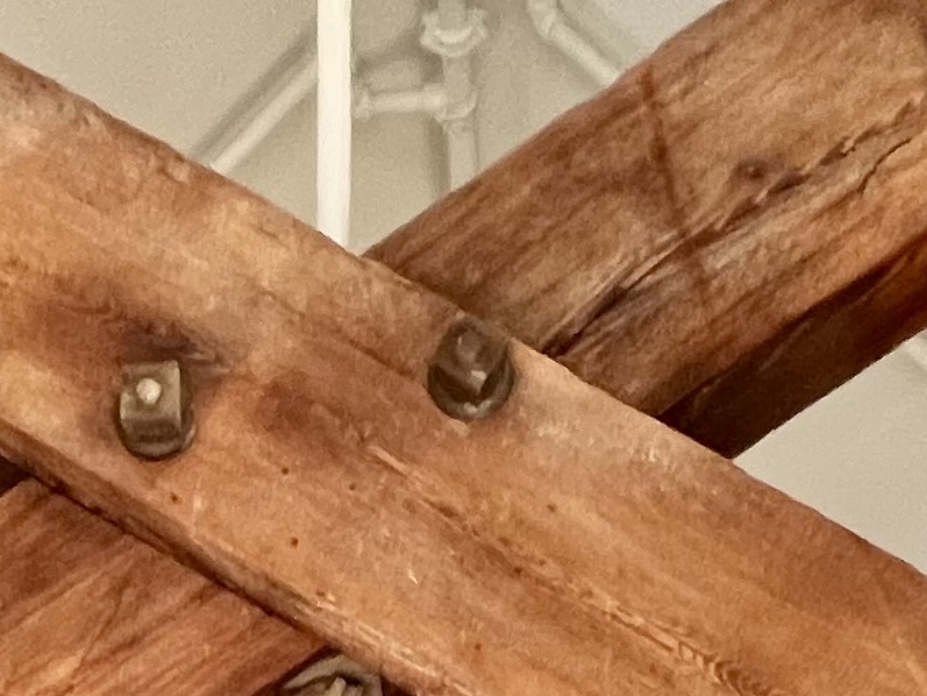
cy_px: 1983
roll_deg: +0.2
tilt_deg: +0.9
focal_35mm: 77
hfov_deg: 25.3
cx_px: 442
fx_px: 2062
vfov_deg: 11.9
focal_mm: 1.57
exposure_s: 1/99
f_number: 1.8
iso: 160
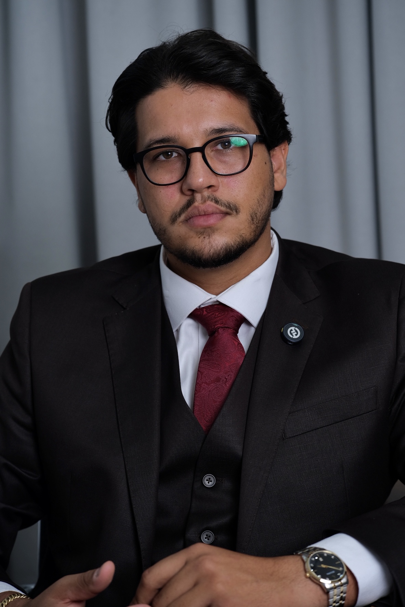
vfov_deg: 24.2
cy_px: 304
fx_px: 1417
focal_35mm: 84
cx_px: 202
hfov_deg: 16.3
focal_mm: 56
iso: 400
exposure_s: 1/170
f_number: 3.2
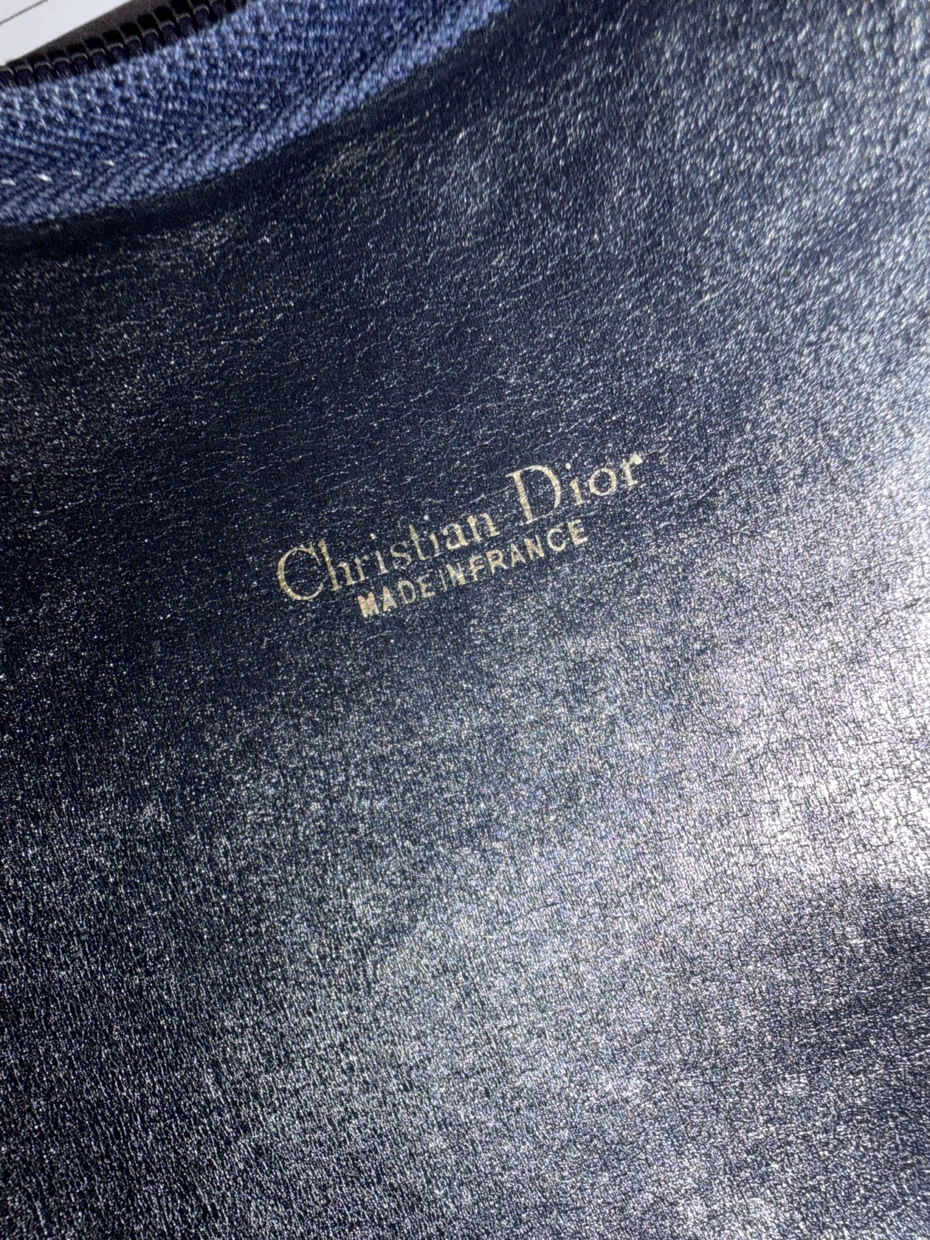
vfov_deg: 71.6
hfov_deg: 56.8
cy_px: 620
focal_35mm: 24
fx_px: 860
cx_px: 465
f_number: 2.2
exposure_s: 1/60
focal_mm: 2.22
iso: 20
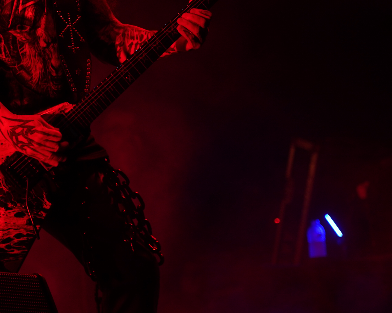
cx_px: -32
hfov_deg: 8.3
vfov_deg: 6.7
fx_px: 2668
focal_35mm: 230
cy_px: 68
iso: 800
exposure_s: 1/125
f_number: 4
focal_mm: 105
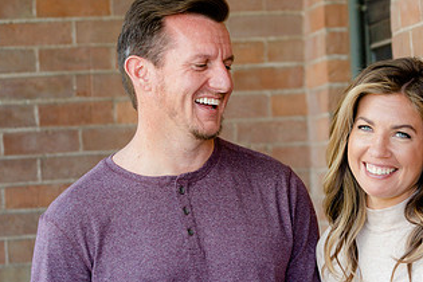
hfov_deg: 11.5
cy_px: 185
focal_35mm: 177
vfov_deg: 7.8
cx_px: 383
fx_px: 2080
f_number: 4
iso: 500
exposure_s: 1/250
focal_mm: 92
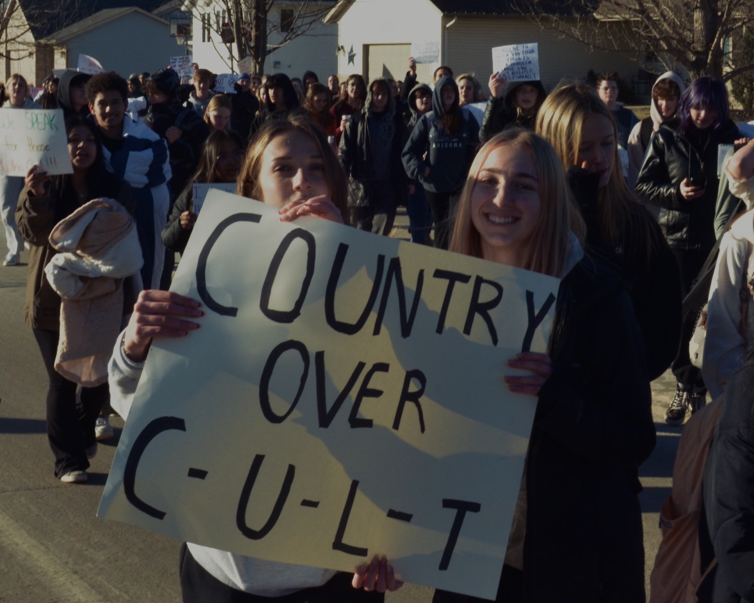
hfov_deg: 36.6
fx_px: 1138
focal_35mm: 51
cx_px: 361
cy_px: 302
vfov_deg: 29.7
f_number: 16
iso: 1600
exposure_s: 1/400
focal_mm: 30
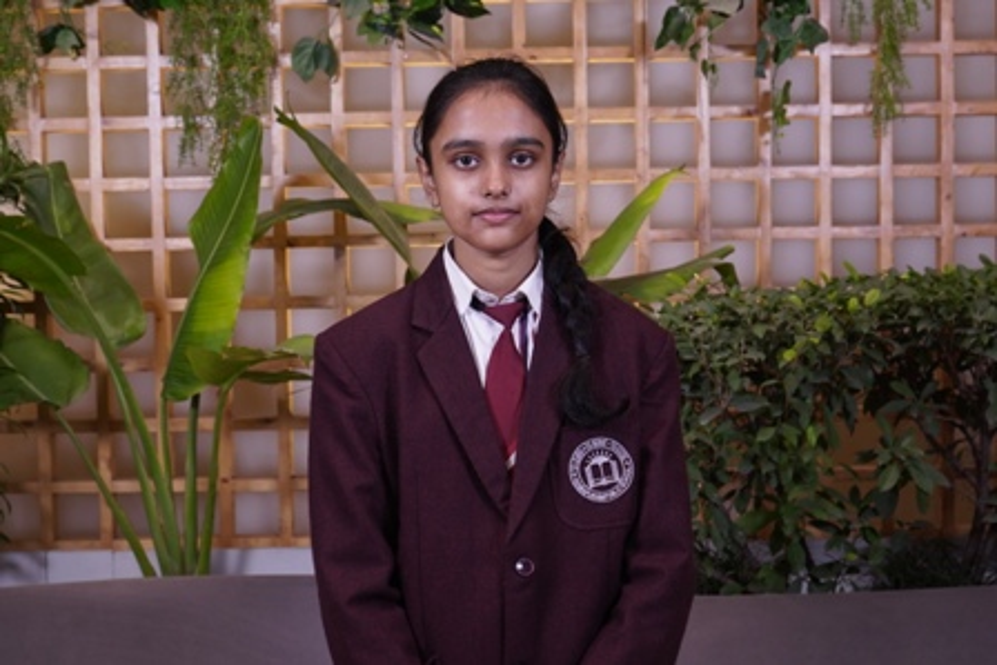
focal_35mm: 54
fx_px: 1496
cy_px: 332
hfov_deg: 36.9
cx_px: 498
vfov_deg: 25.1
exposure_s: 1/125
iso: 640
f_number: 5
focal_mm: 36
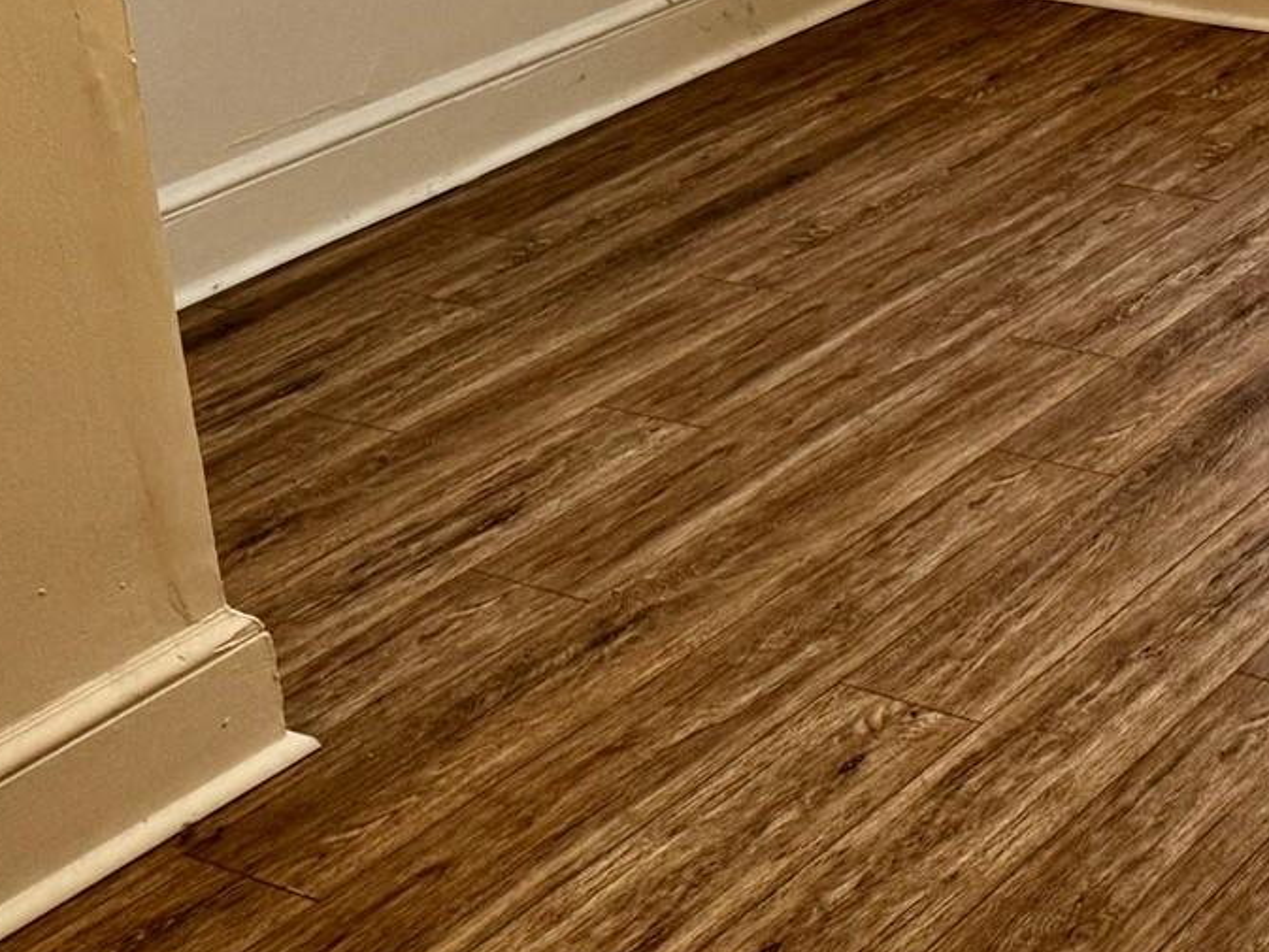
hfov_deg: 24.3
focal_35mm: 73
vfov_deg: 18.7
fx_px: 2677
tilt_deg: -13.2
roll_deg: +3.2
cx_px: 1510
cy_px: -294
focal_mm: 6.76
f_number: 1.78
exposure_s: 1/120
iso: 100
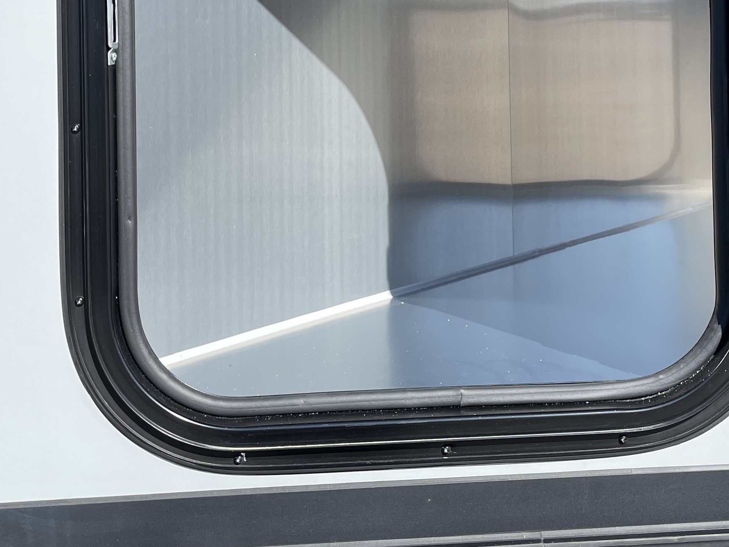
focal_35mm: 60
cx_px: 469
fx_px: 1263
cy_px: 18
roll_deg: +3.5
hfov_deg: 32.0
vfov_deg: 23.5
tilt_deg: +2.7
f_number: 1.6
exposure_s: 1/2398
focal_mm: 4.2
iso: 32
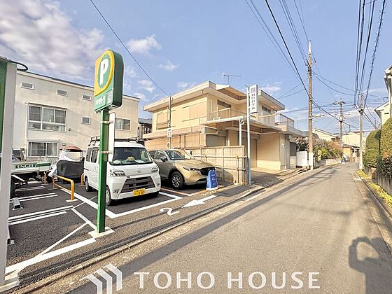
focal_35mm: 15
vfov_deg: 81.7
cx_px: 209
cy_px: 148
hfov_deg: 98.0
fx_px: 170
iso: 50
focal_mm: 2.22
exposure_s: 1/1420
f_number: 2.2
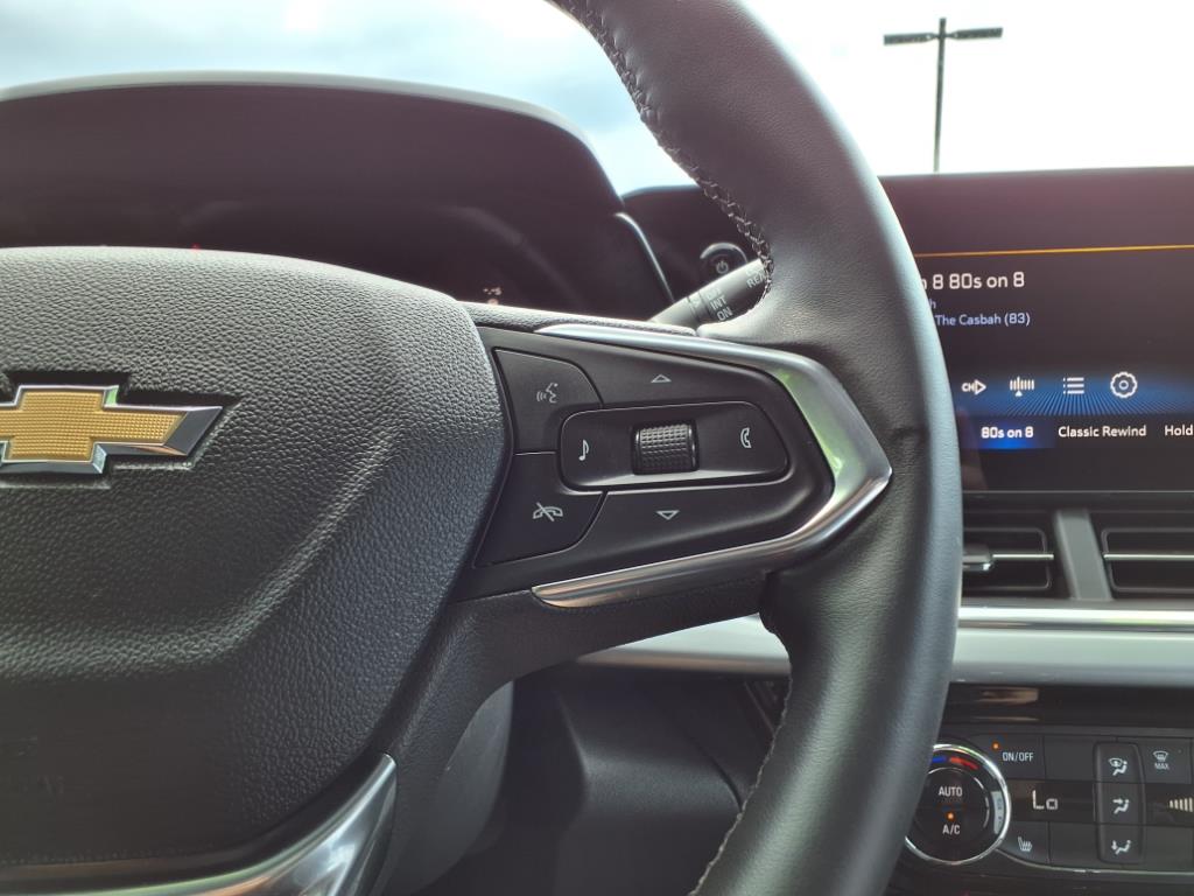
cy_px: 448
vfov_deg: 51.4
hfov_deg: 65.3
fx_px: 931
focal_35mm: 27
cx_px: 597
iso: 64
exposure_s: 1/120
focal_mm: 3.58
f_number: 1.9
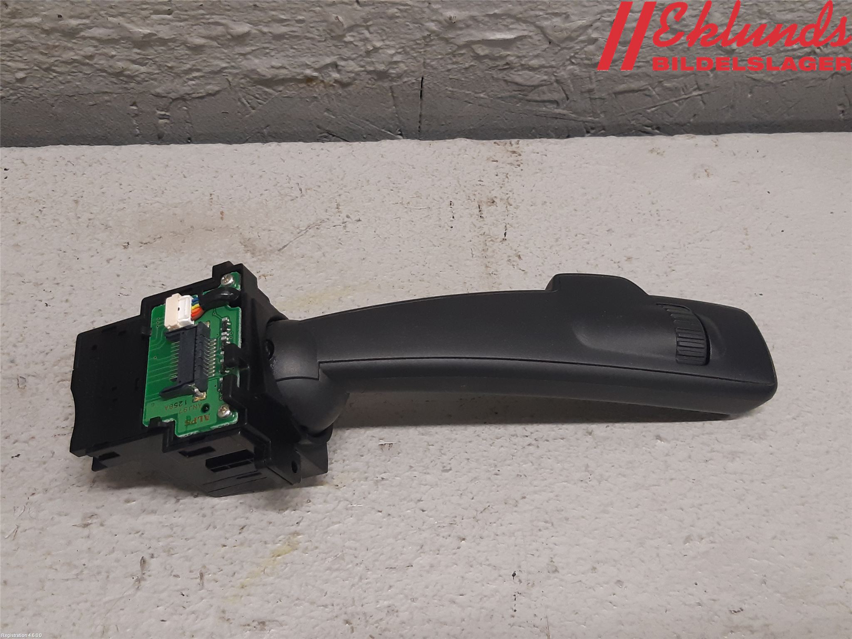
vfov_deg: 53.1
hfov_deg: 67.3
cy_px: 320
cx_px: 426
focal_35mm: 26
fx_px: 640
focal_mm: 3.93
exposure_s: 1/50
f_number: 1.7
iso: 160
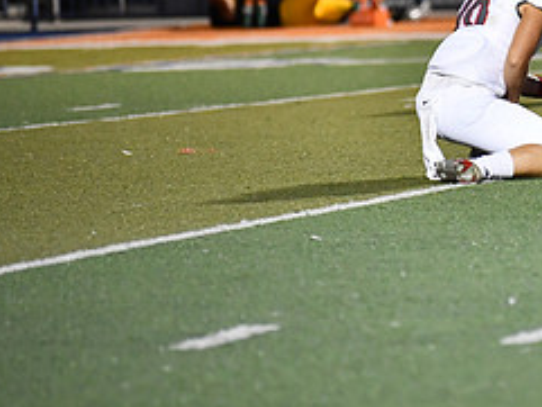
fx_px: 7253
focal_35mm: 463
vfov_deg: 3.2
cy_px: 91
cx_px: 551
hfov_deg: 4.3
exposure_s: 1/1250
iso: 4500
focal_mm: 200
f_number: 2.8
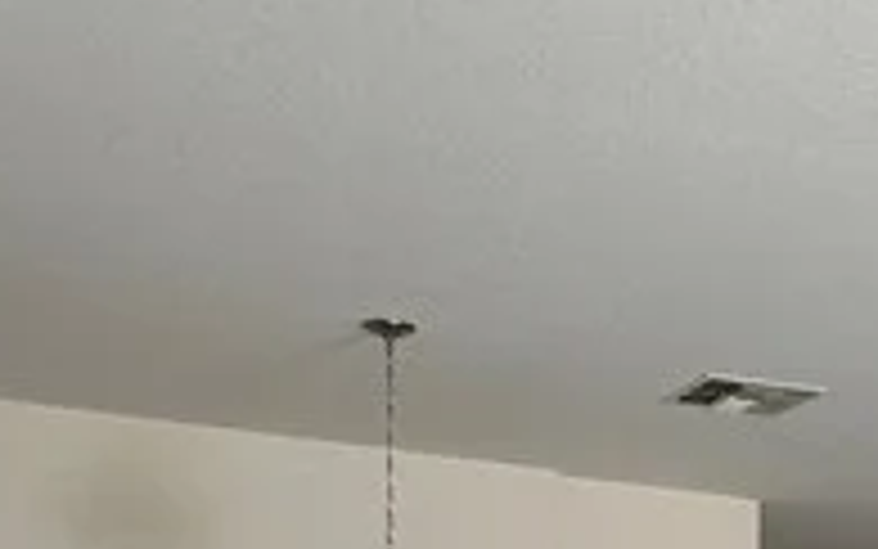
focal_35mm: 78
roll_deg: -1.7
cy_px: 981
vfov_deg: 14.7
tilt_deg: -4.0
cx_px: 873
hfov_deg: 25.2
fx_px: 1867
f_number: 2.2
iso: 80
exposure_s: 1/120
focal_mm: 2.22
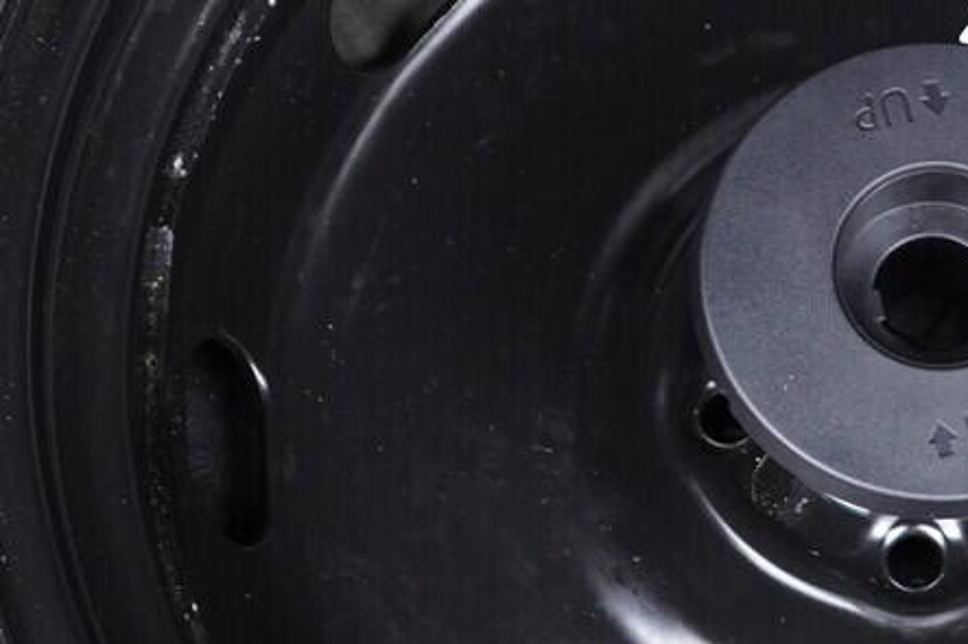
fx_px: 3145
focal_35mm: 117
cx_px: 804
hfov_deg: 17.3
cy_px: 402
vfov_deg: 11.7
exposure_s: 1/40
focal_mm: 24
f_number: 2.8
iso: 1250
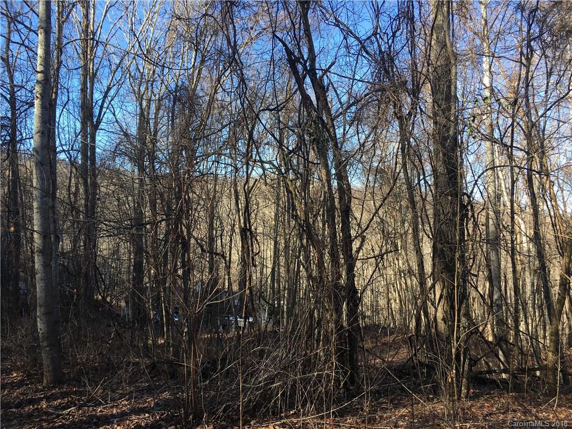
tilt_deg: +3.1
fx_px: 479
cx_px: 286
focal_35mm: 29
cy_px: 214
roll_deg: +0.0
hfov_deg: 61.7
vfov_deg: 48.2
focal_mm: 4.15
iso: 25
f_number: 2.2
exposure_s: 1/295
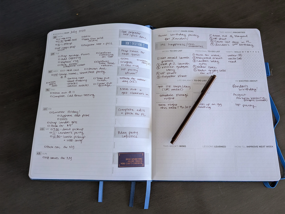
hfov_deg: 71.6
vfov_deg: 56.8
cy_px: 107
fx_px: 198
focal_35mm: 24
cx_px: 142
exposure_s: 1/25
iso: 115
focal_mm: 4.53
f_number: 1.7
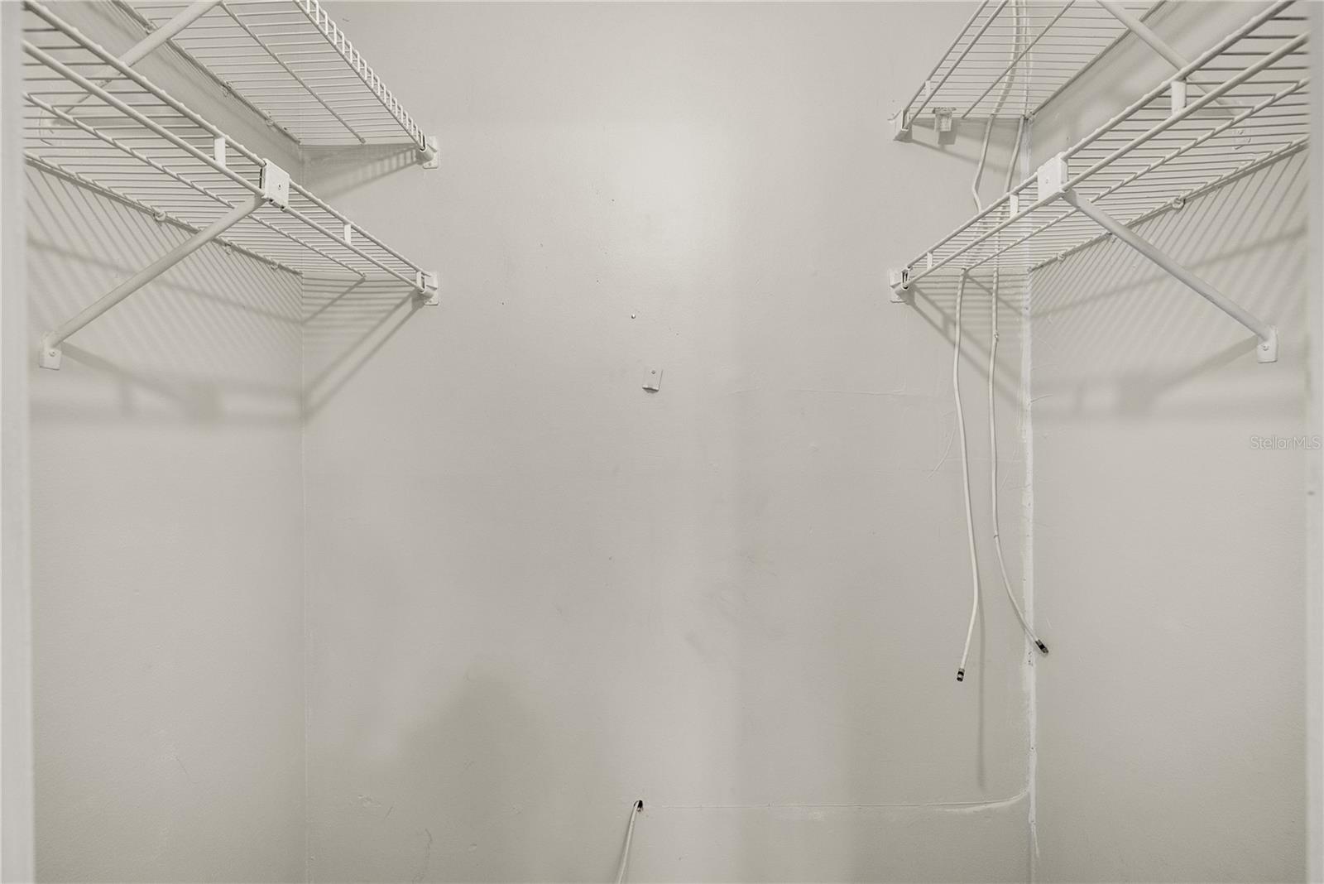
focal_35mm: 16
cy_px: 442
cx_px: 662
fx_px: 589
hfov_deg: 96.7
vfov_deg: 73.8
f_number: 7.1
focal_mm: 16
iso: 1250
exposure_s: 1/13
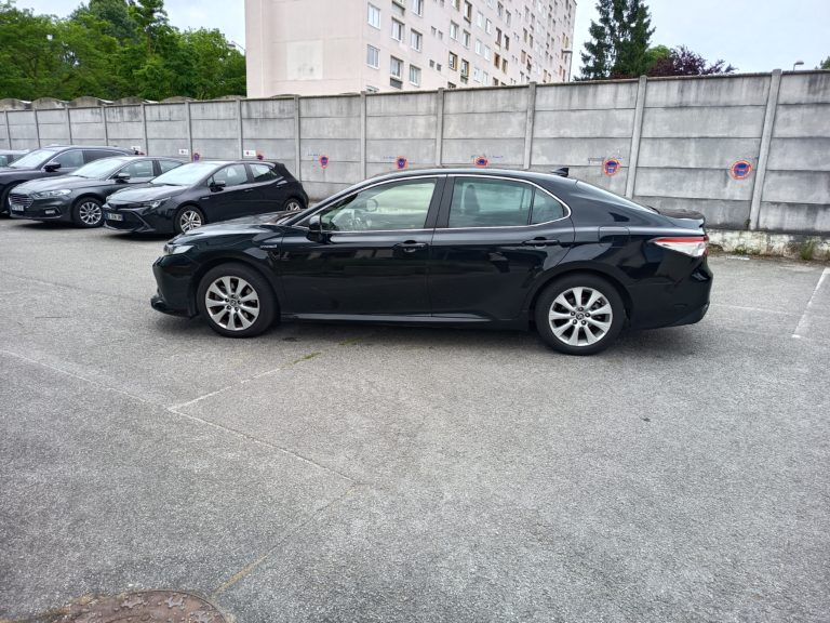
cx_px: 415
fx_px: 575
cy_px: 312
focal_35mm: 24
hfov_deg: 71.6
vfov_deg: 56.8
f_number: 1.7
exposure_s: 1/149
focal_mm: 5.24
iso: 50
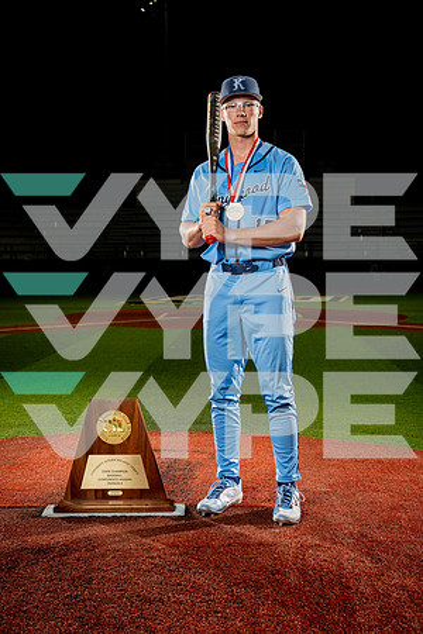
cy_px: 317
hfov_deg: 25.1
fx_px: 952
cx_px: 212
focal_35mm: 54
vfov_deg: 36.9
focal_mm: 54
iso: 800
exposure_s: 1/250
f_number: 5.6
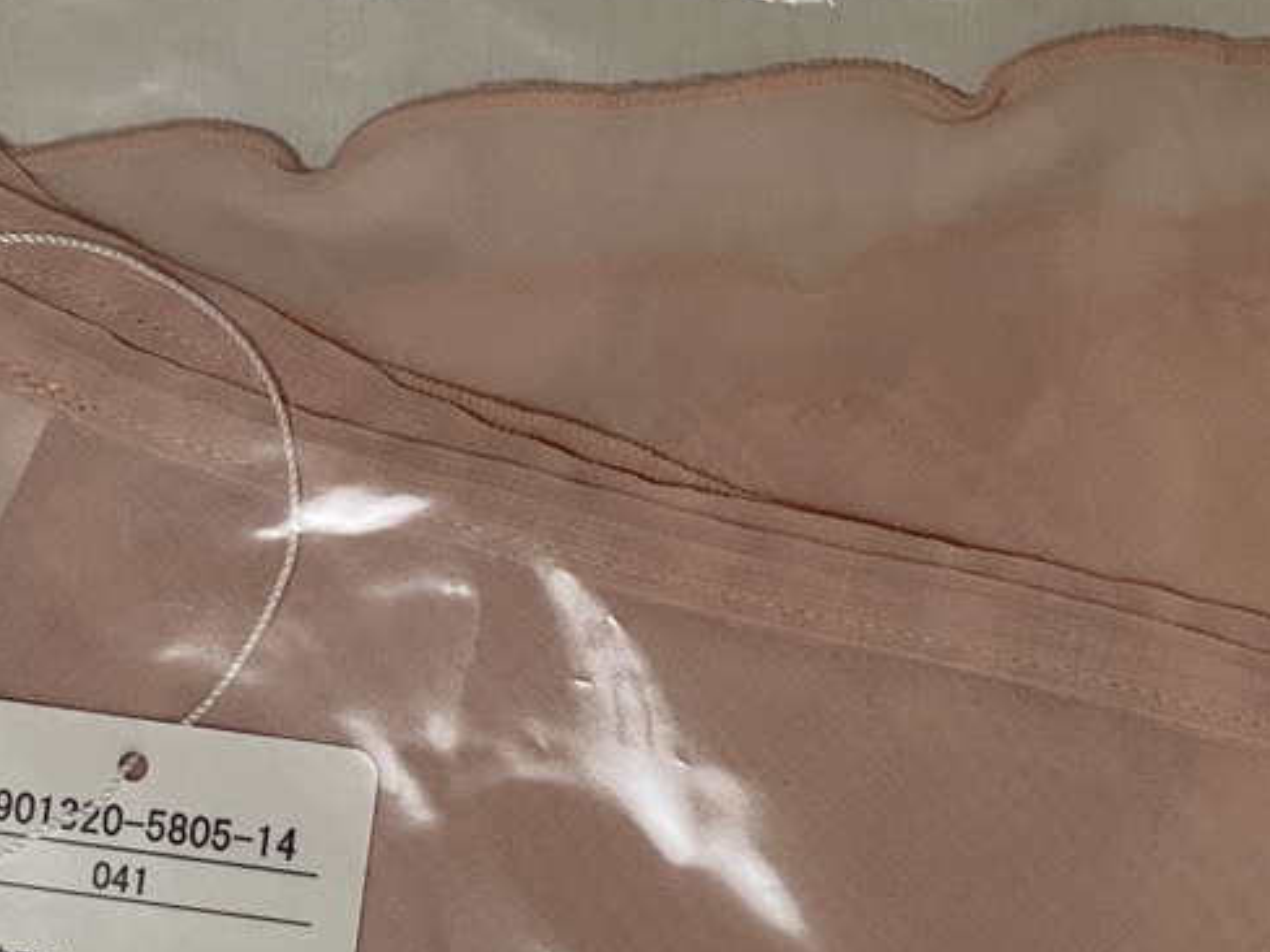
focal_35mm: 128
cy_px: 1027
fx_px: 4696
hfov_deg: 15.3
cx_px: 1096
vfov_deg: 11.4
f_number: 2
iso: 80
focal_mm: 6
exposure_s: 1/60
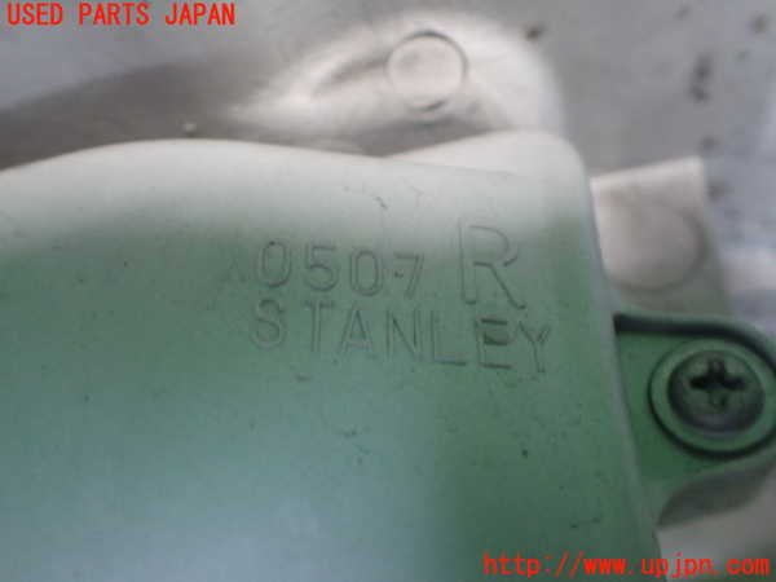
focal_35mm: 30
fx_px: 673
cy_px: 291
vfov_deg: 46.8
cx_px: 388
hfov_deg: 60.0
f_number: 2.3
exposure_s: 1/50
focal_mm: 5.4
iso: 800
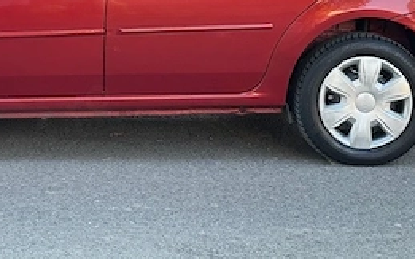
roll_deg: -0.5
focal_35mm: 117
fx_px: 1323
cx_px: 72
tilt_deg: -4.8
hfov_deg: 17.6
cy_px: -81
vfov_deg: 10.9
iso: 100
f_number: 1.78
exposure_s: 1/155
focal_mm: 6.76
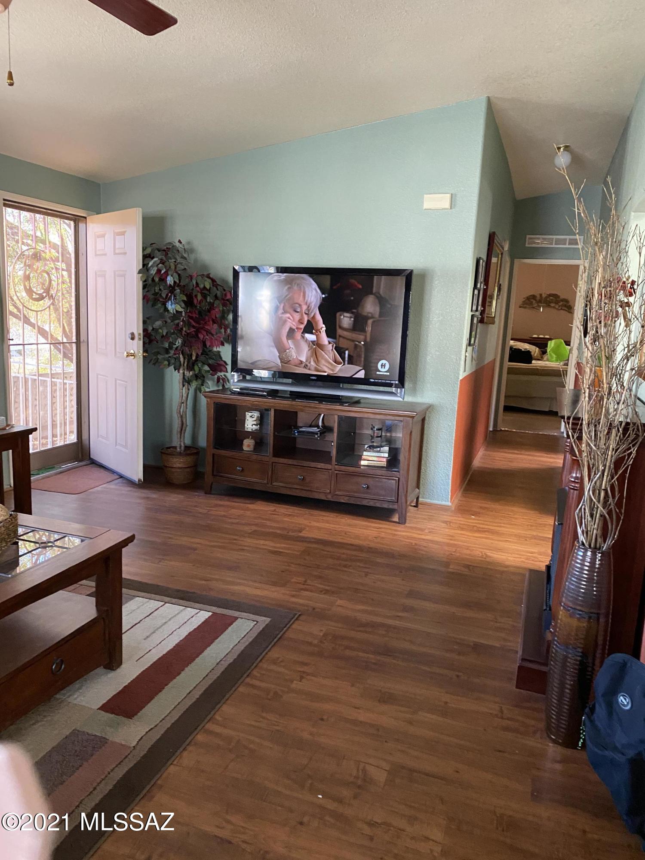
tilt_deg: -8.2
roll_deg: -3.1
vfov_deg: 67.3
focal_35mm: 26
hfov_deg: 53.1
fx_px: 646
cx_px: 322
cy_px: 430
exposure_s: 1/60
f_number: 1.8
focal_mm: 4.25
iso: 400
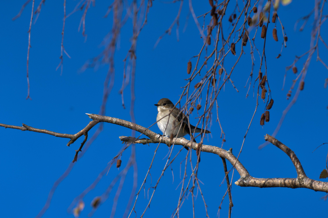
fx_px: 6830
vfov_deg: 1.8
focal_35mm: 750
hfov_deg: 2.8
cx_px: 164
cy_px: 109
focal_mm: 500
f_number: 8
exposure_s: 1/4000
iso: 800
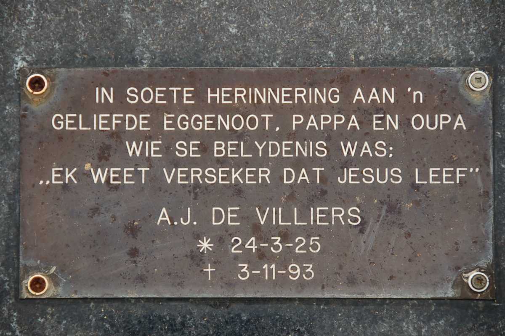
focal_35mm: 195
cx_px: 252
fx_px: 2732
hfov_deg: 10.6
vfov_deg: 7.0
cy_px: 168
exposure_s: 1/500
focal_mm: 130
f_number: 5.6
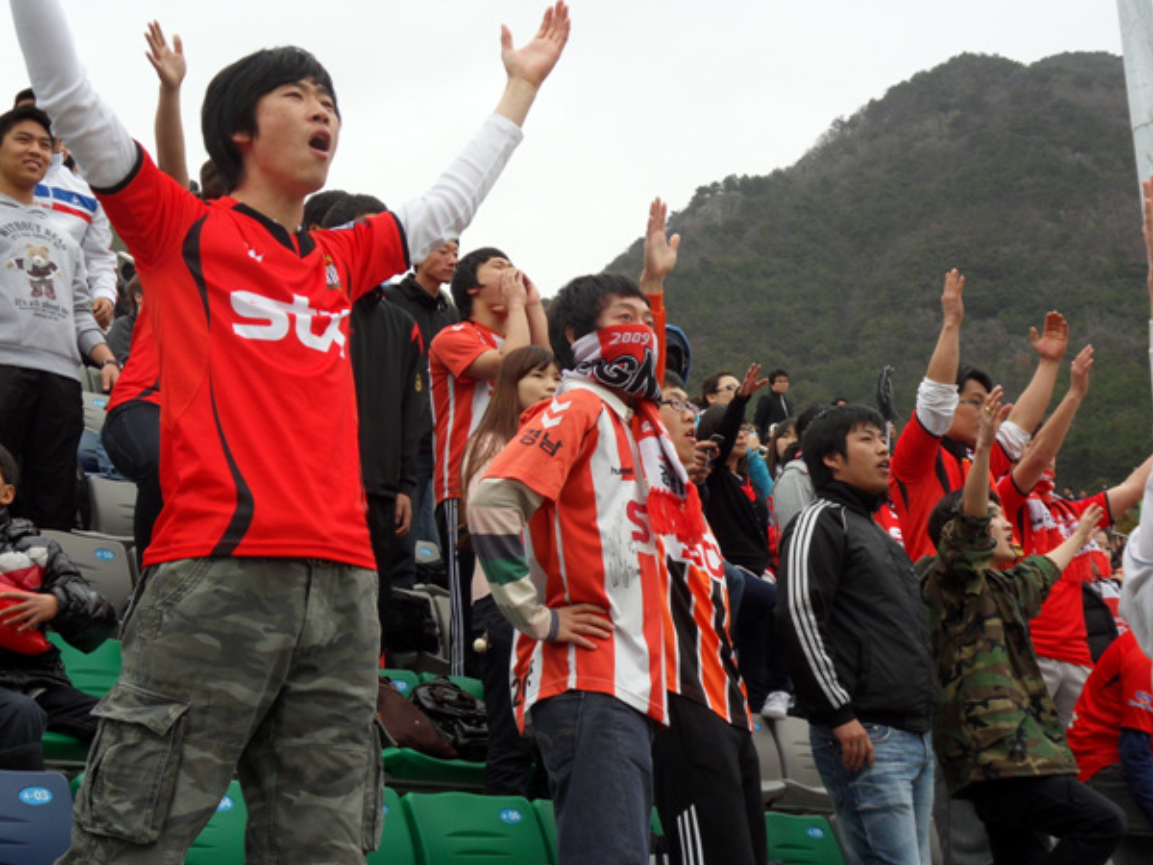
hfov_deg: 30.3
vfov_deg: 22.9
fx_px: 2132
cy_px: 413
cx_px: 548
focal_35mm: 64
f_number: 4.8
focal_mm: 10.5
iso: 80
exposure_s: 1/125
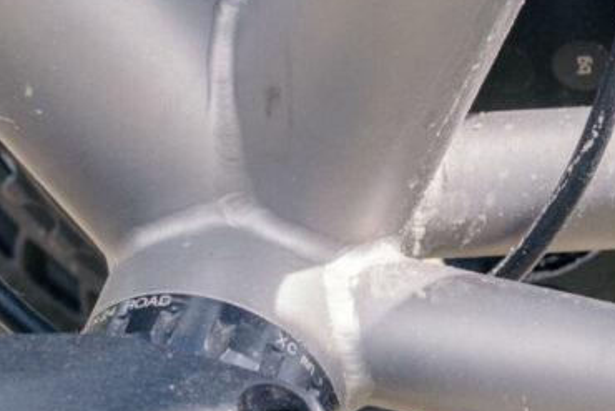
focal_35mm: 172
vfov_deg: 8.0
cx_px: 465
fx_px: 2939
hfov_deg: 11.9
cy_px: 245
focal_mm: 35
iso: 125
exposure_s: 1/140
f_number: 5
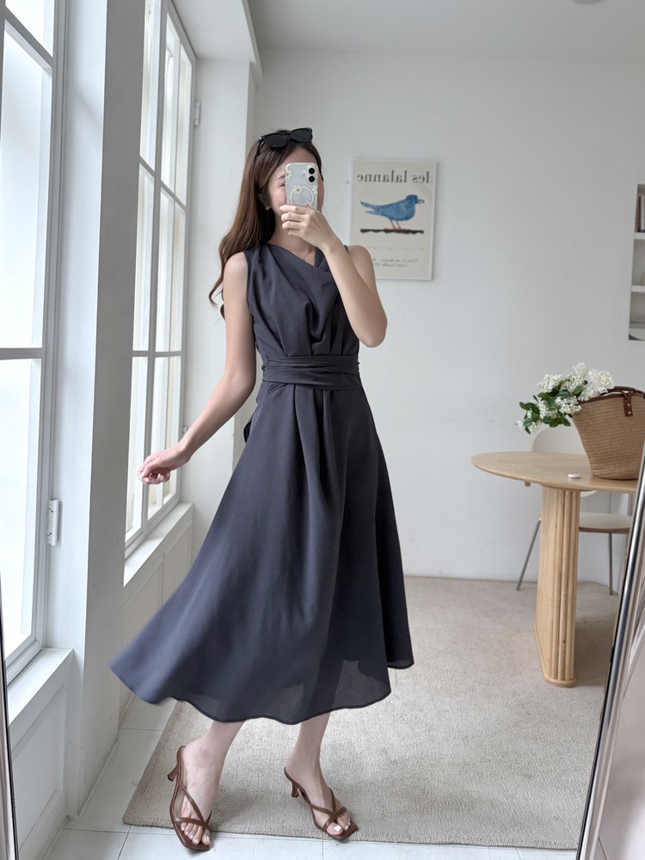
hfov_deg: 53.1
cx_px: 322
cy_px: 430
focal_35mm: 26
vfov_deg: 67.3
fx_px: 646
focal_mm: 5.96
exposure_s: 1/60
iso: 125
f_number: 1.6
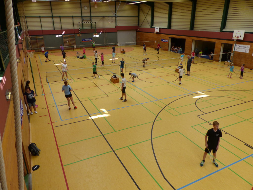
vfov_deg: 54.9
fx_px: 183
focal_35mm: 25
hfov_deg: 69.4
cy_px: 95
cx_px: 126
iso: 100
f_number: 2.8
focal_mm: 4.5
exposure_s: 1/100
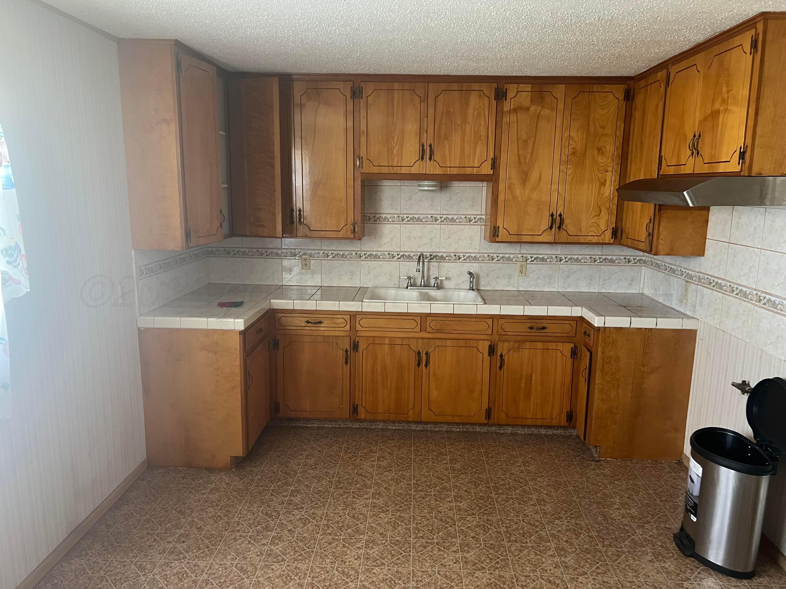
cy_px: 294
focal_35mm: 26
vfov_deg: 53.1
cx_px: 393
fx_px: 590
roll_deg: -1.0
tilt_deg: -11.2
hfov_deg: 67.3
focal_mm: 5.7
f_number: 1.5
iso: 320
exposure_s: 1/60
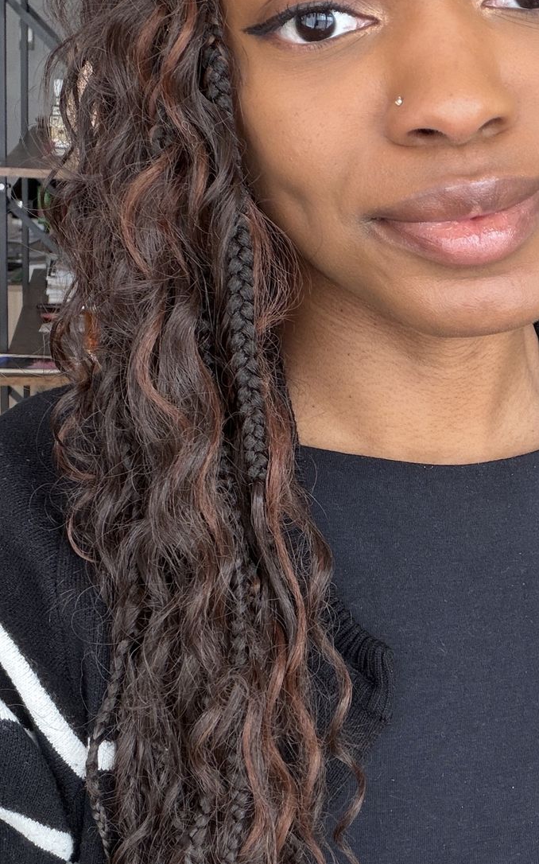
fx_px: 1176
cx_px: 470
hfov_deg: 25.1
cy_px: 409
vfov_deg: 40.3
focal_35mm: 50
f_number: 1.9
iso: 64
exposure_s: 1/121
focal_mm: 2.71
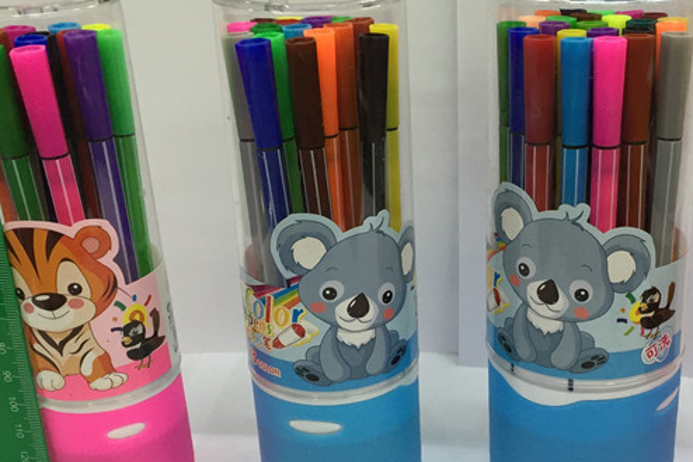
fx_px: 1058
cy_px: 298
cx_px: 491
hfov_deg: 35.7
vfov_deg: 24.5
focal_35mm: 55
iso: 50
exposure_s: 1/33
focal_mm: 4.15
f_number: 2.2
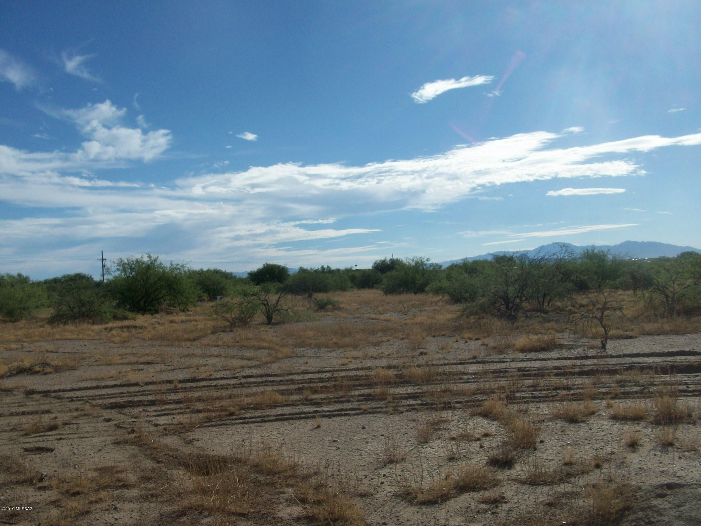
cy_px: 263
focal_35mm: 34
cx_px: 350
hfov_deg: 54.0
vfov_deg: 41.8
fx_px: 689
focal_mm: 5.7
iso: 64
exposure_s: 1/817
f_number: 5.5
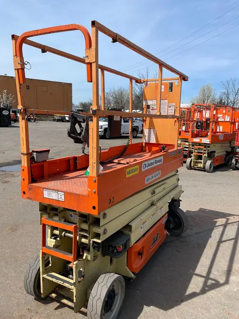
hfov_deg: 51.3
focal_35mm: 27
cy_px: 165
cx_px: 120
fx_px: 249
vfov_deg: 65.3
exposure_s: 1/3205
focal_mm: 4.2
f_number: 1.6
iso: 32
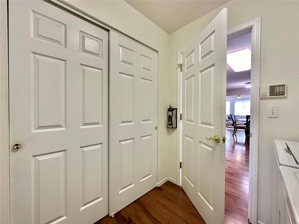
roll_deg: -0.6
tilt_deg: +0.0
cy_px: 112
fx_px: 121
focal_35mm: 14
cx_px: 150
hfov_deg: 102.1
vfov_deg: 85.7
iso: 250
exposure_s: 1/60
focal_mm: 2.22
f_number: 2.2
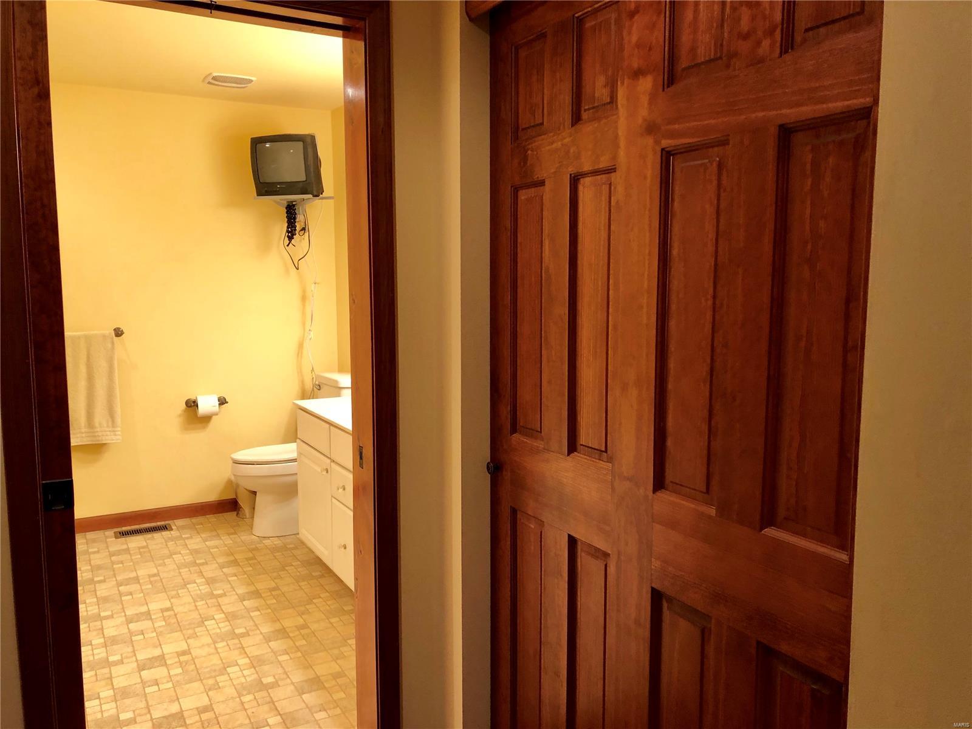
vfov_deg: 49.7
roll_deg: -1.1
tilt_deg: -6.9
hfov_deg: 63.4
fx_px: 786
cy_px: 364
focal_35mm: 28
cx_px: 486
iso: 40
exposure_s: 1/17
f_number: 1.8
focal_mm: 3.99
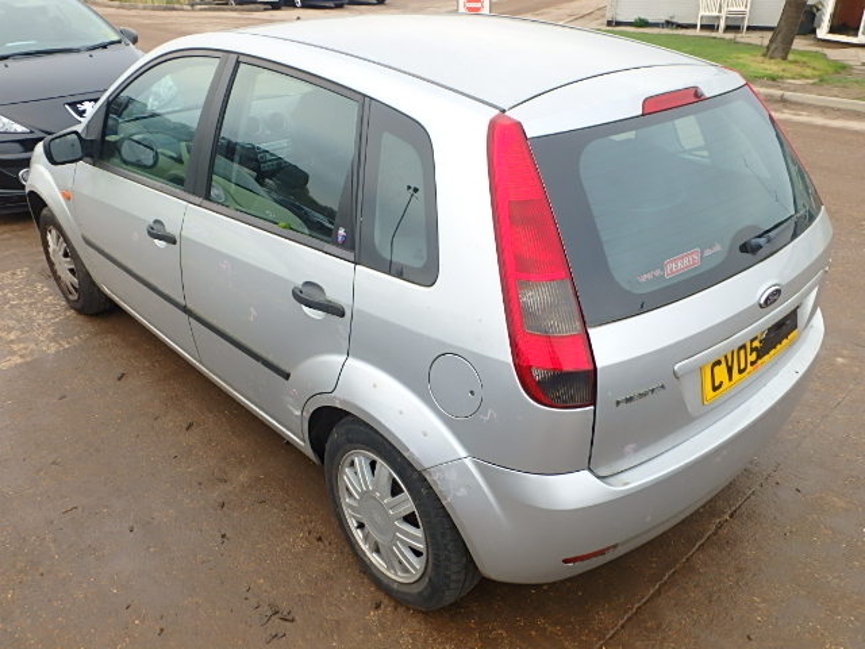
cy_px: 324
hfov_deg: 61.7
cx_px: 432
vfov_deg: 48.2
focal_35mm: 29
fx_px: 725
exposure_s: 1/60
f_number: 4.6
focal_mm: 5.2
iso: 125
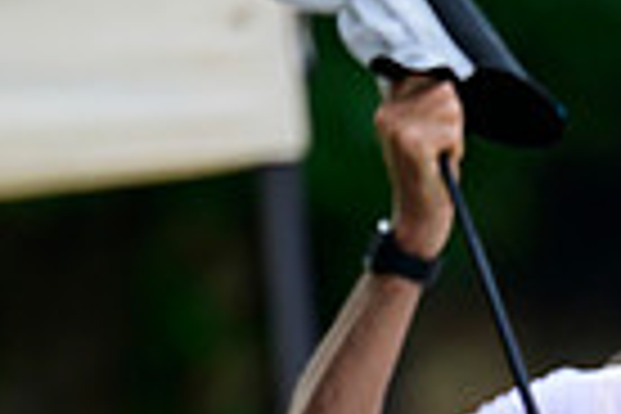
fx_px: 29081
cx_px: 1184
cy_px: 677
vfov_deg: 0.8
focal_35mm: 1686
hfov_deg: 1.2
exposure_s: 1/2500
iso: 1600
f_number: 6.3
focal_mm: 400
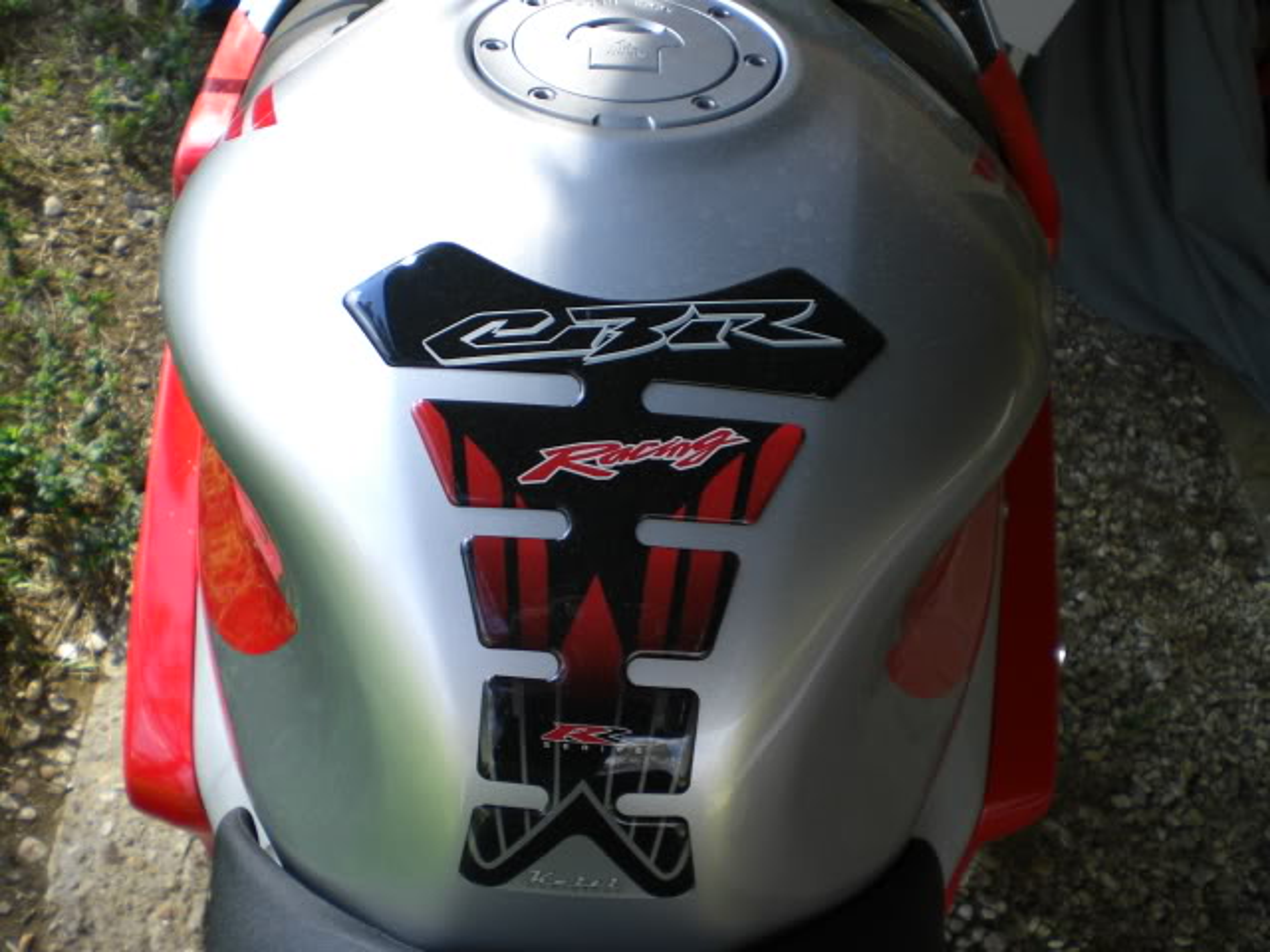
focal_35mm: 38
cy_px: 476
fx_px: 1394
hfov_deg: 49.0
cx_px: 635
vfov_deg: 37.7
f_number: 3.1
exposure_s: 1/100
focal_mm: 6.3
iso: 50
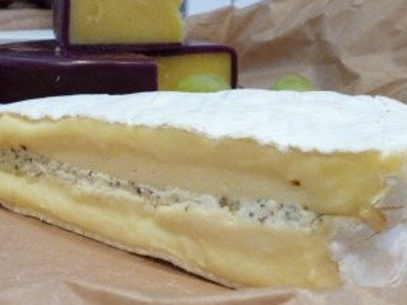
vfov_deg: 25.6
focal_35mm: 57
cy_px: 177
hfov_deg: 33.6
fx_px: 670
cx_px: 153
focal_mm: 5
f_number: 3.1
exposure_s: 1/40
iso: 400
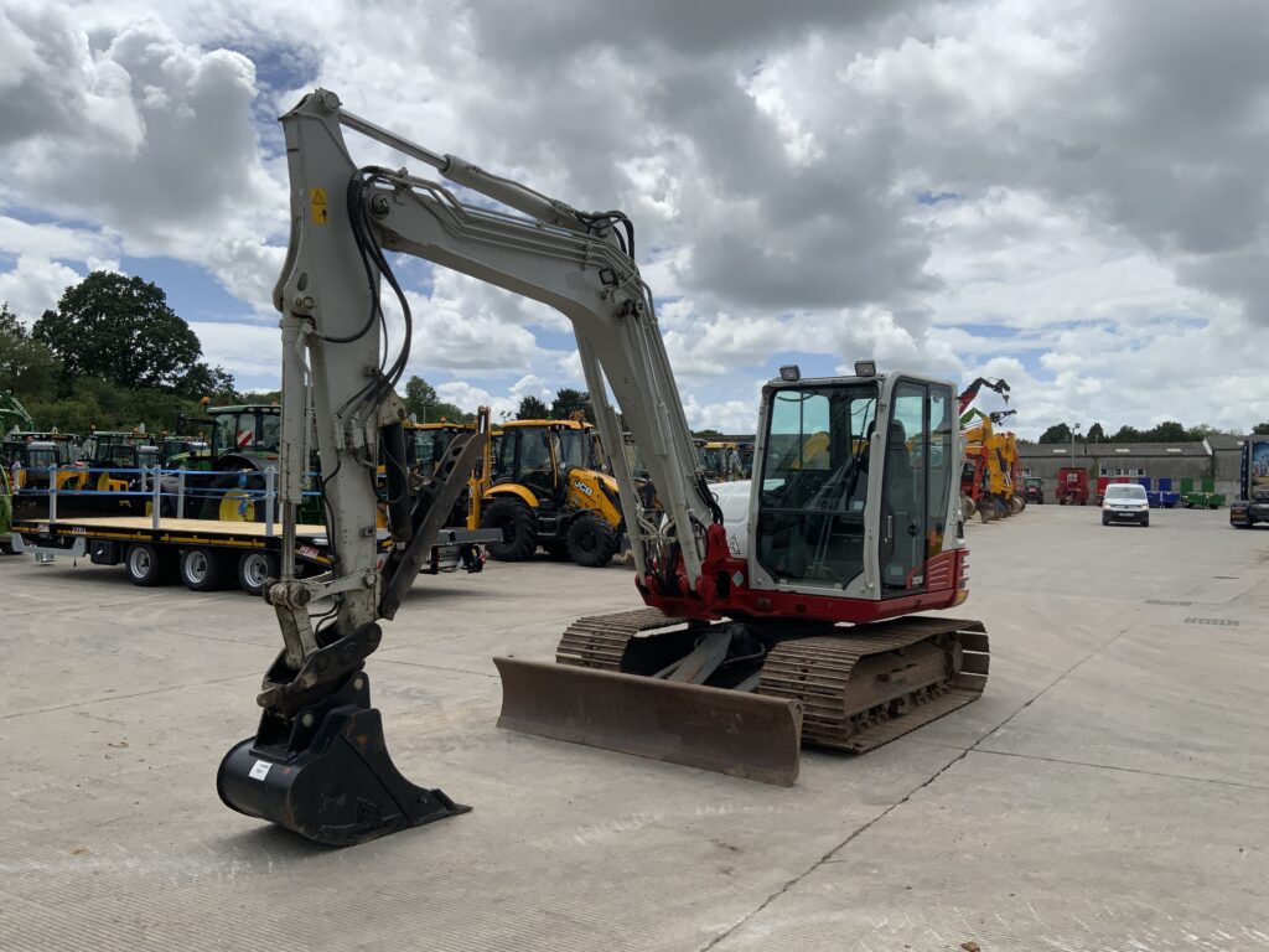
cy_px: 476
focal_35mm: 29
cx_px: 634
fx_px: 1063
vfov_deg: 48.2
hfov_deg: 61.7
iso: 20
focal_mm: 3
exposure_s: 1/3534
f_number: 1.8
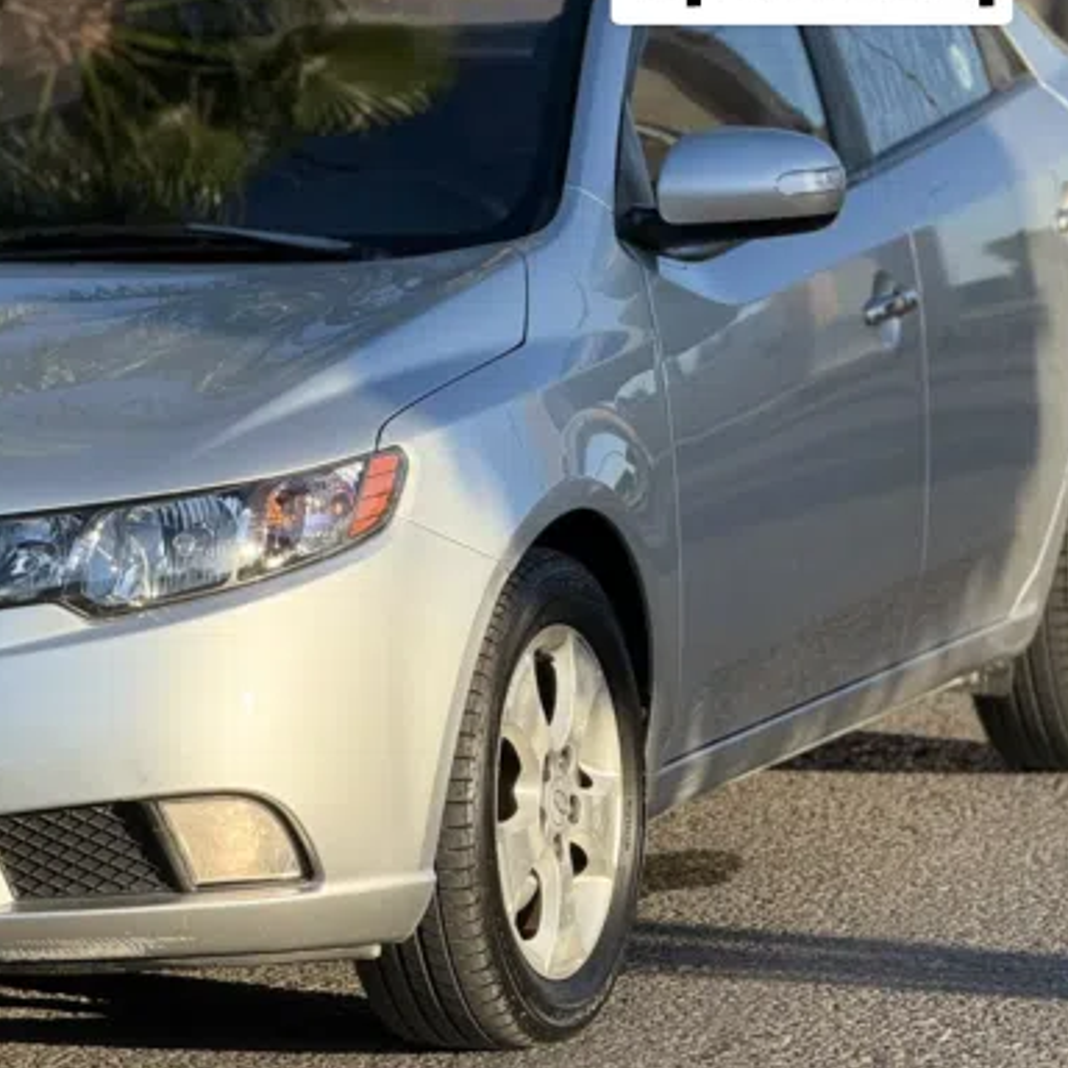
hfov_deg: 9.8
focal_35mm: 177
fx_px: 6178
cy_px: 426
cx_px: 192
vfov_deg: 9.9
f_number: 2.8
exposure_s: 1/977
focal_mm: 15.66
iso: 64
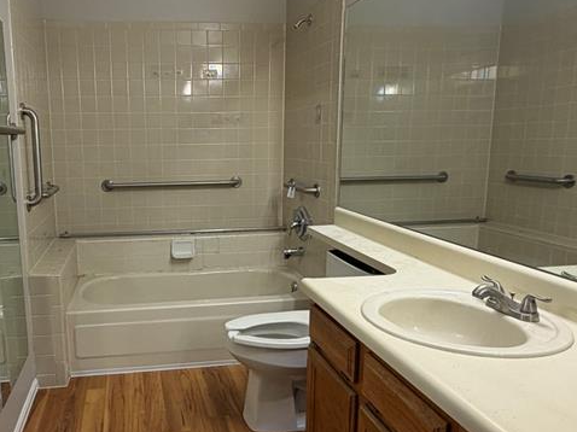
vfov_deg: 46.7
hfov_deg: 58.6
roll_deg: +1.4
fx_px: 500
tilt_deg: -9.8
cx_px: 191
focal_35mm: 30
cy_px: 225
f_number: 2.2
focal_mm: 2.22
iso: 160
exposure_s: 1/120
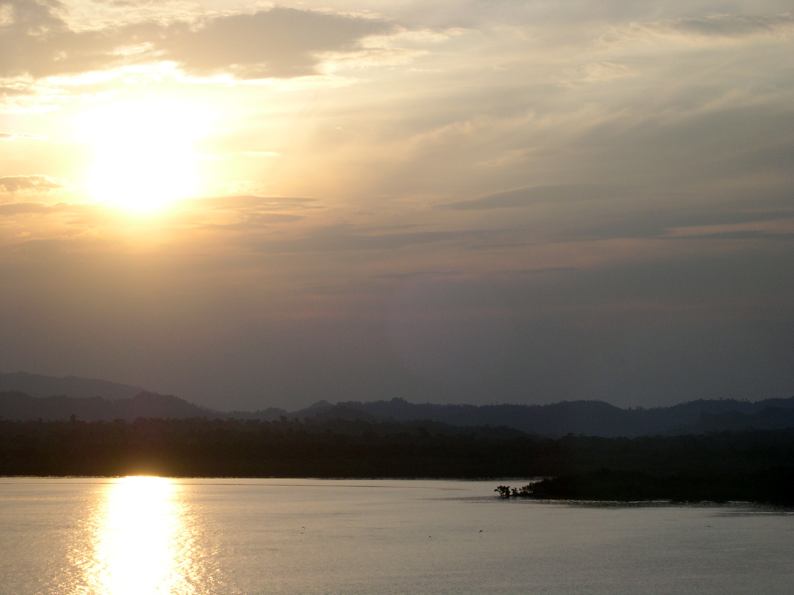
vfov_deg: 13.0
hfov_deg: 17.3
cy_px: 298
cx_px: 397
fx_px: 2615
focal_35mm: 114
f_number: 13.4
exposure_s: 1/102
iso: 100
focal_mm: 24
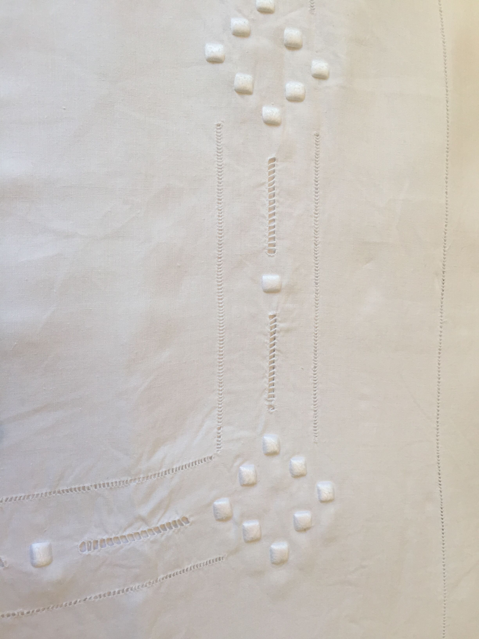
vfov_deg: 61.7
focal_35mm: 29
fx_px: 535
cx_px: 240
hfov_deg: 48.2
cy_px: 320
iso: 40
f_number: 2.2
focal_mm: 4.15
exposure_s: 1/100
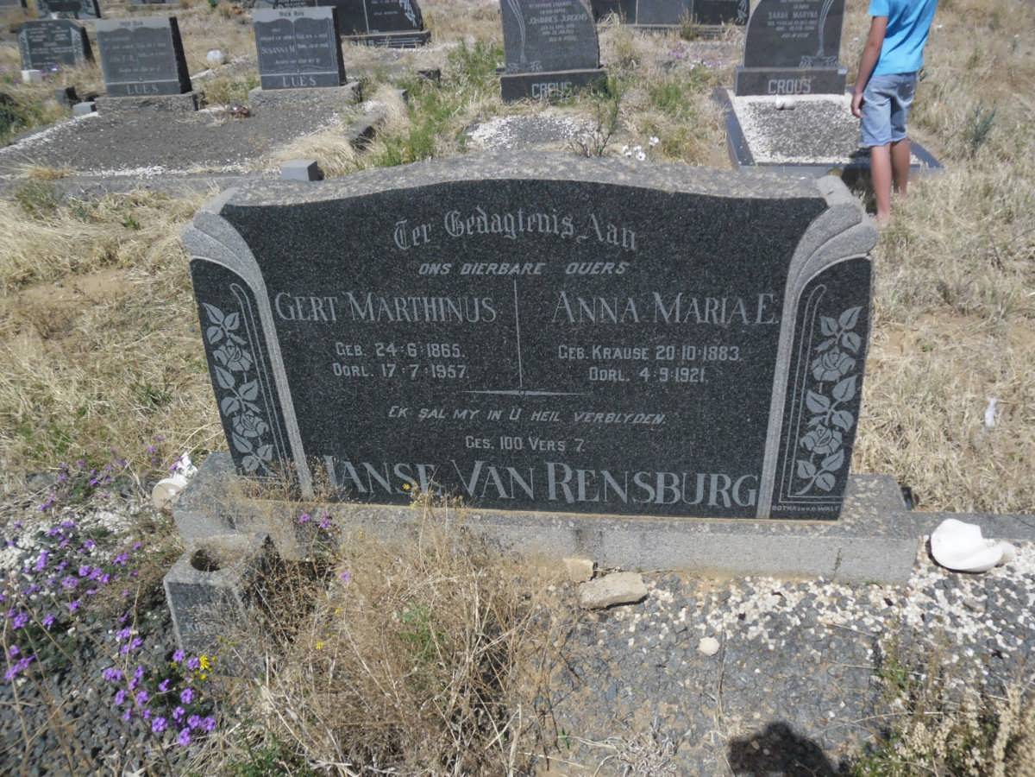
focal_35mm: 27
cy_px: 388
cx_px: 518
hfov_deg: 65.3
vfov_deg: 51.4
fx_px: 807
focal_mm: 4.9
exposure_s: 1/267
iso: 80
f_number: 9
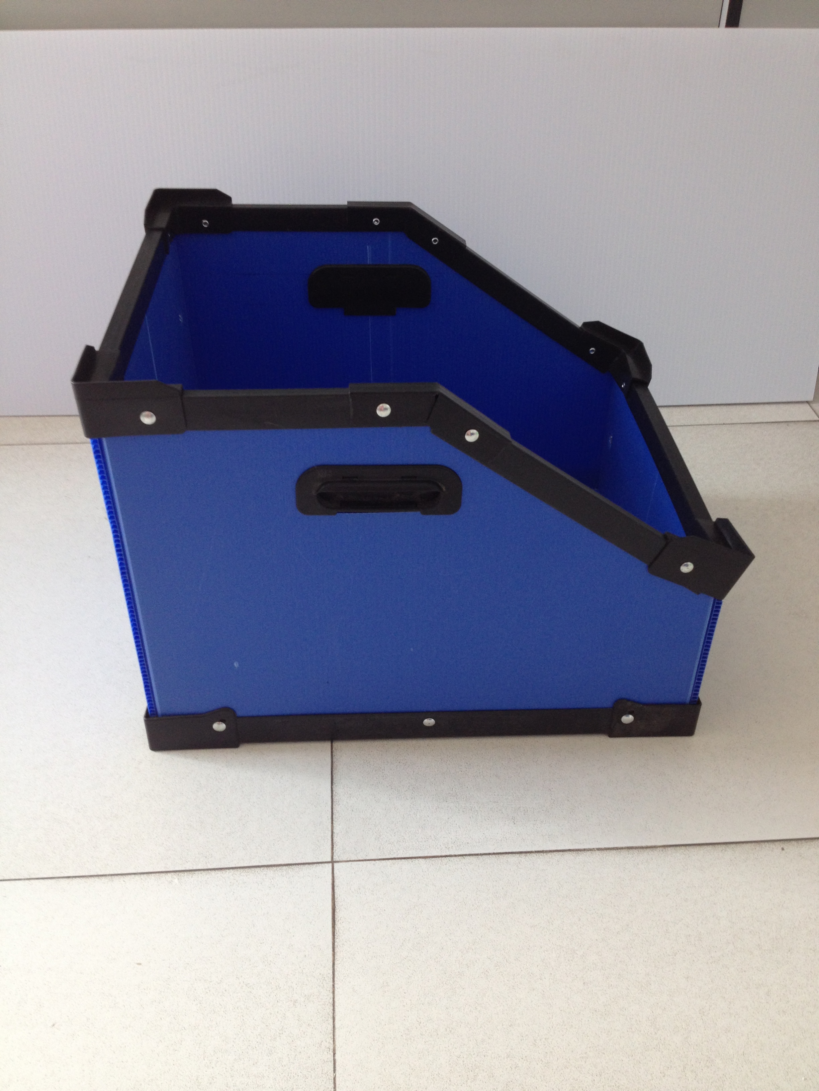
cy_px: 546
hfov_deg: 40.7
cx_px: 410
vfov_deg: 52.6
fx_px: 1104
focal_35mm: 35
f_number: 2.4
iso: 80
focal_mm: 4.28
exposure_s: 1/20
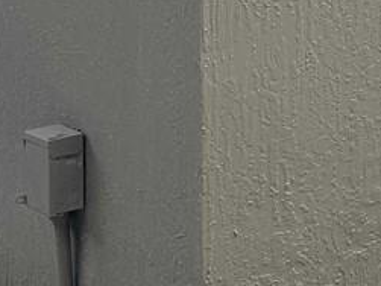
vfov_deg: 9.0
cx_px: 768
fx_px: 1683
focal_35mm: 153
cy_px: -335
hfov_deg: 11.6
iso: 80
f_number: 1.78
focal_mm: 6.76
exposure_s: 1/700
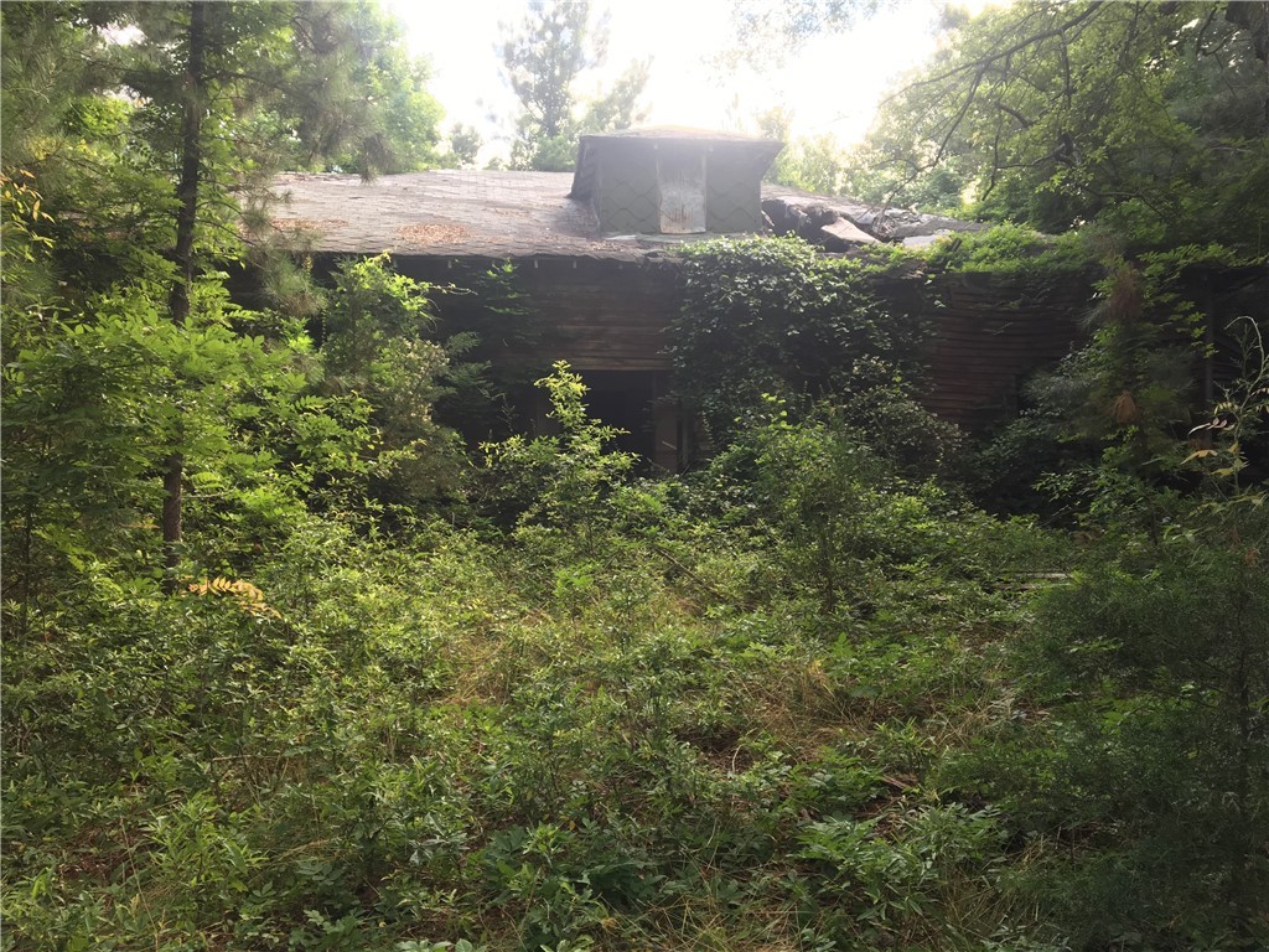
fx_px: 1063
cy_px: 476
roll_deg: +1.0
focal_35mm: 29
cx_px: 634
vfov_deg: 48.2
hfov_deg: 61.7
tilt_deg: +0.3
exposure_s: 1/120
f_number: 2.2
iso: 32
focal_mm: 4.15
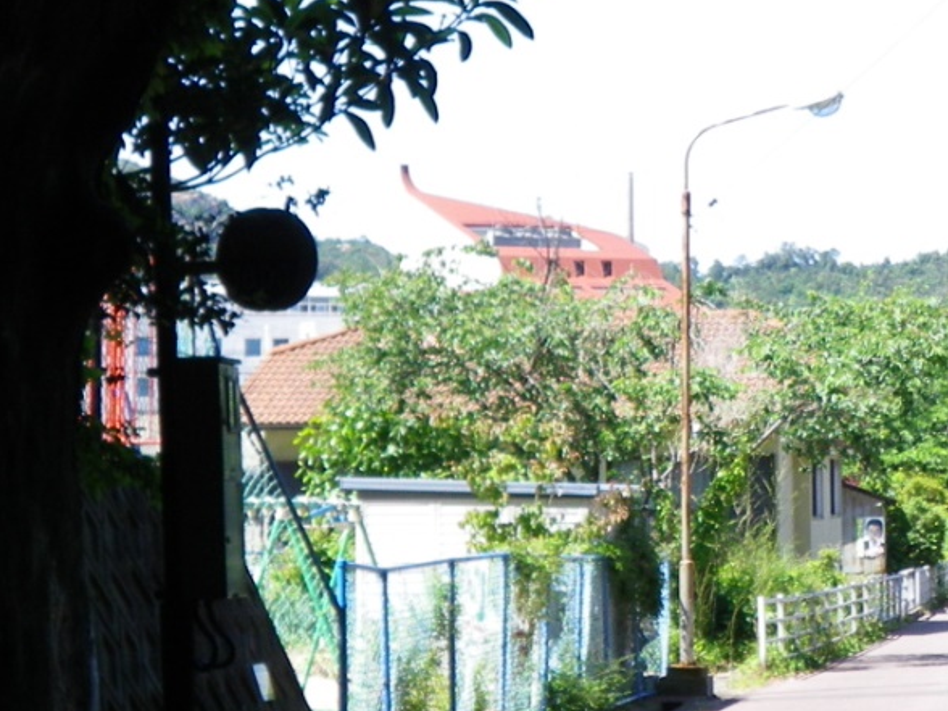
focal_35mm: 61
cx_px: 743
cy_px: 313
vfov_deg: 24.0
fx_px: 1671
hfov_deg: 31.0
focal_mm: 6.2
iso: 64
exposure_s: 1/200
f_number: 3.8
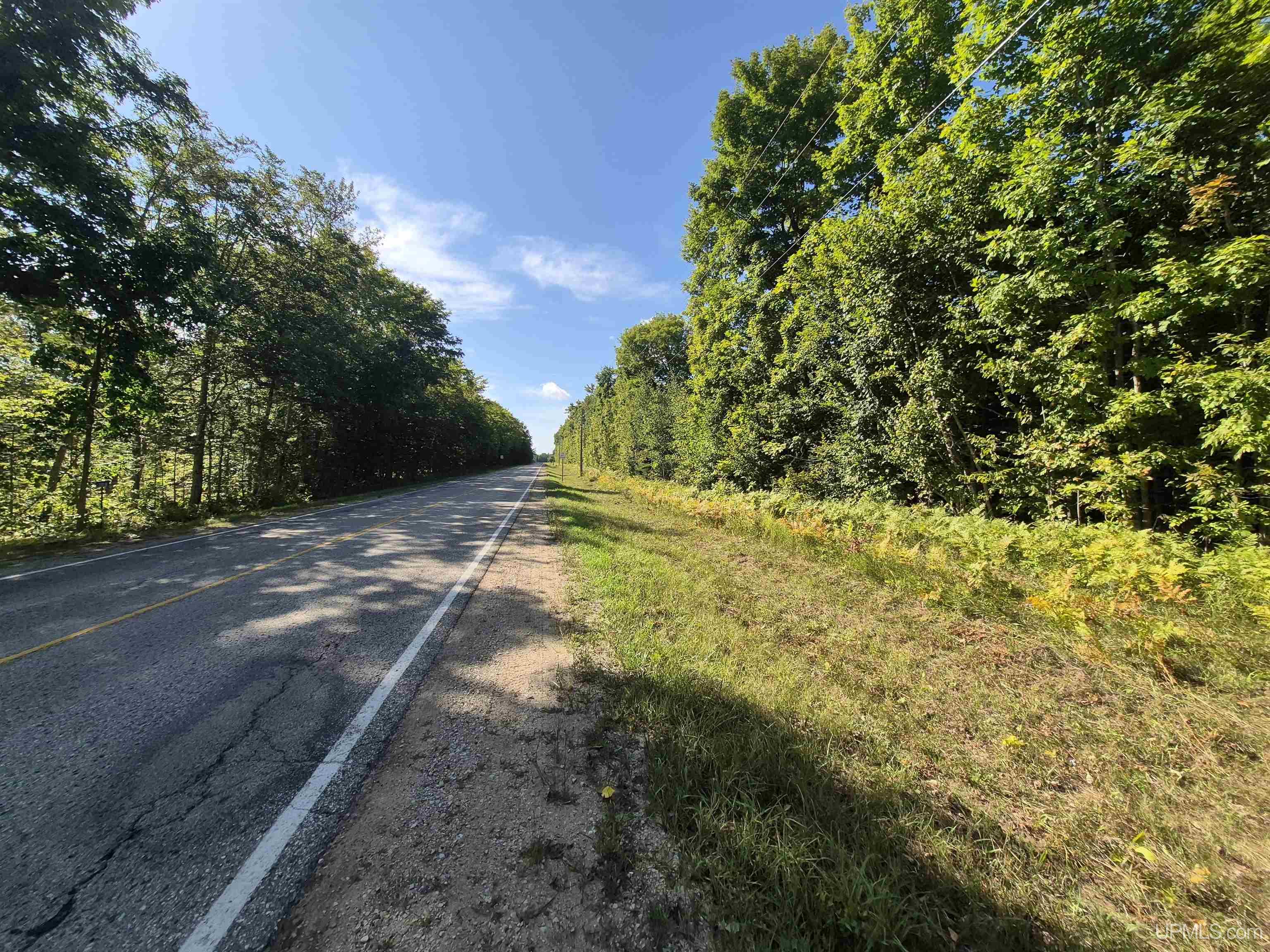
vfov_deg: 89.9
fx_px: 477
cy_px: 476
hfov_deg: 106.2
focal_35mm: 13
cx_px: 635
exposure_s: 1/1616
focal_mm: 1.74
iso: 50
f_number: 2.2
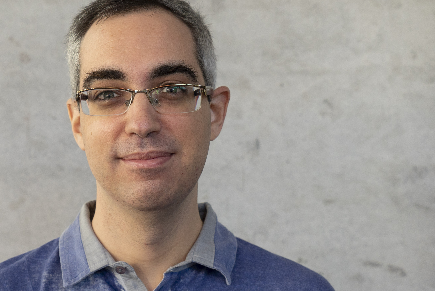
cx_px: 137
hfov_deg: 22.5
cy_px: 196
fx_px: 1088
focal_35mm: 90
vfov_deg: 15.2
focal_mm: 60
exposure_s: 1/160
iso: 1000
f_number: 5.6
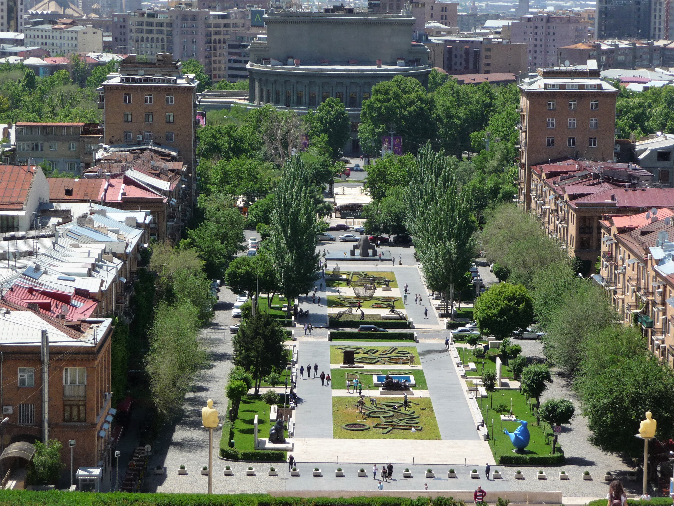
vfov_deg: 14.4
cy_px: 253
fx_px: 2005
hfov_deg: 19.1
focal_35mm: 103
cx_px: 337
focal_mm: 17.5
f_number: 4.7
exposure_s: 1/400
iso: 100
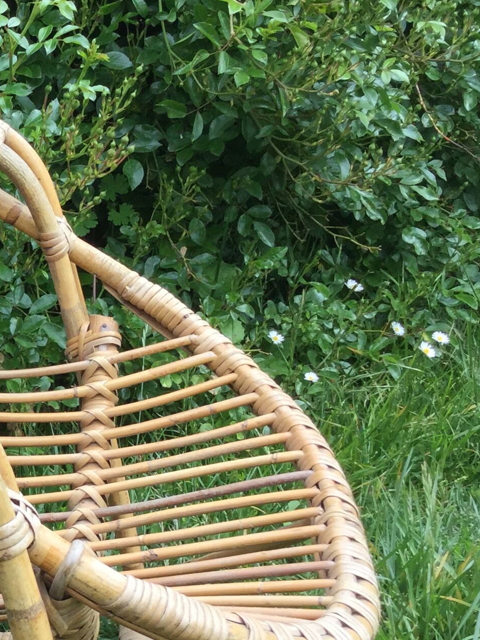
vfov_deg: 24.2
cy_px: 456
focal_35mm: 80
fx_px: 1479
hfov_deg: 17.4
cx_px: -136
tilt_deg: -20.6
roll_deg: -1.9
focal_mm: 3.3
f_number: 2.4
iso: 25
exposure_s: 1/536
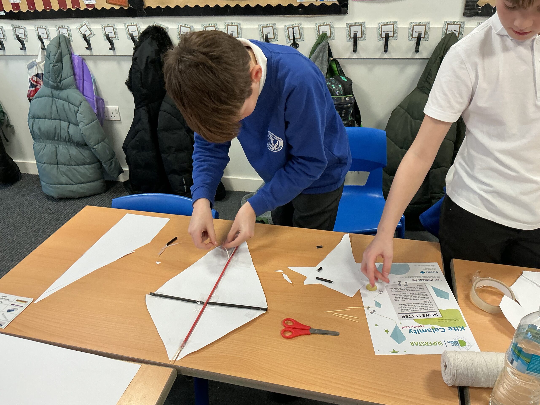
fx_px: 452
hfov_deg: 61.7
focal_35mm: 29
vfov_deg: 48.2
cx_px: 270
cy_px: 202
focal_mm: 3
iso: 100
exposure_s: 1/60
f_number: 1.8
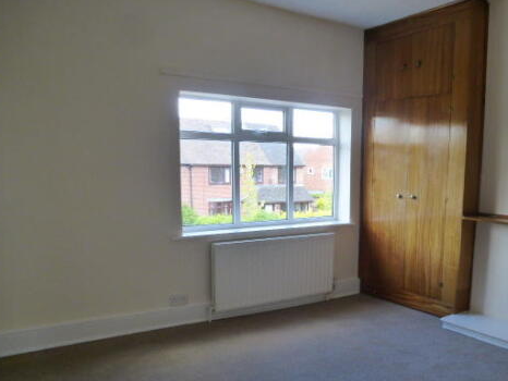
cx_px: 303
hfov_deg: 59.5
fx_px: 440
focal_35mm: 30
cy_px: 236
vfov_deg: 46.5
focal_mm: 4.3
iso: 320
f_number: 3.3
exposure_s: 1/100
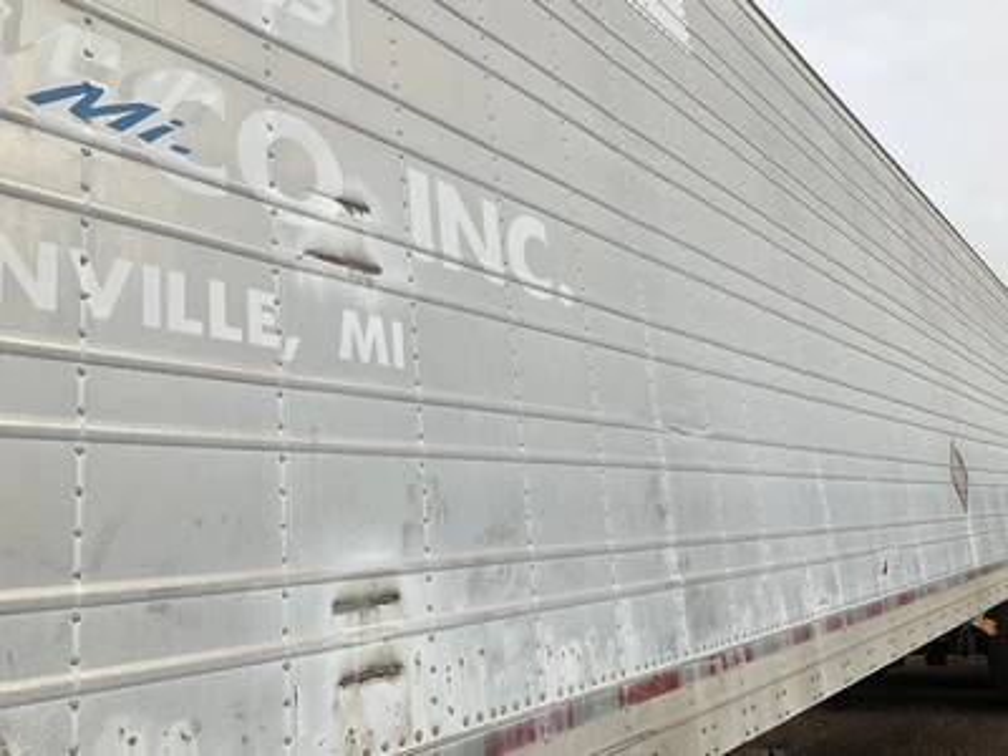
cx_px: 504
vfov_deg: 48.2
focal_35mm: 29
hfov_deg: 61.7
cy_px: 378
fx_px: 844
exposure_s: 1/1848
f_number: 1.8
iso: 25
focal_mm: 3
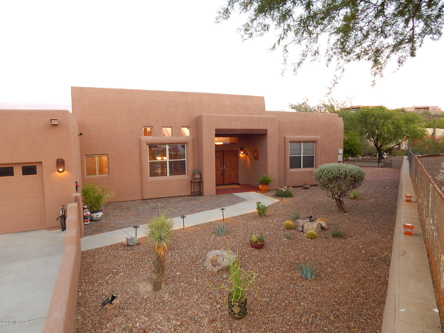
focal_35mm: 22
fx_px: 282
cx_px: 222
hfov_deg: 76.4
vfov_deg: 61.1
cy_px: 166
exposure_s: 1/30
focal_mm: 4
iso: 250
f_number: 3
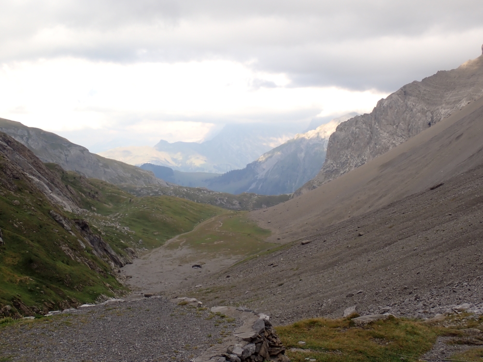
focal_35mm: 47
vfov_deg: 30.9
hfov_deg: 40.4
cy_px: 181
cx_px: 242
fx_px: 656
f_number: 4.5
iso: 100
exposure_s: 1/200
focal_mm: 8.4
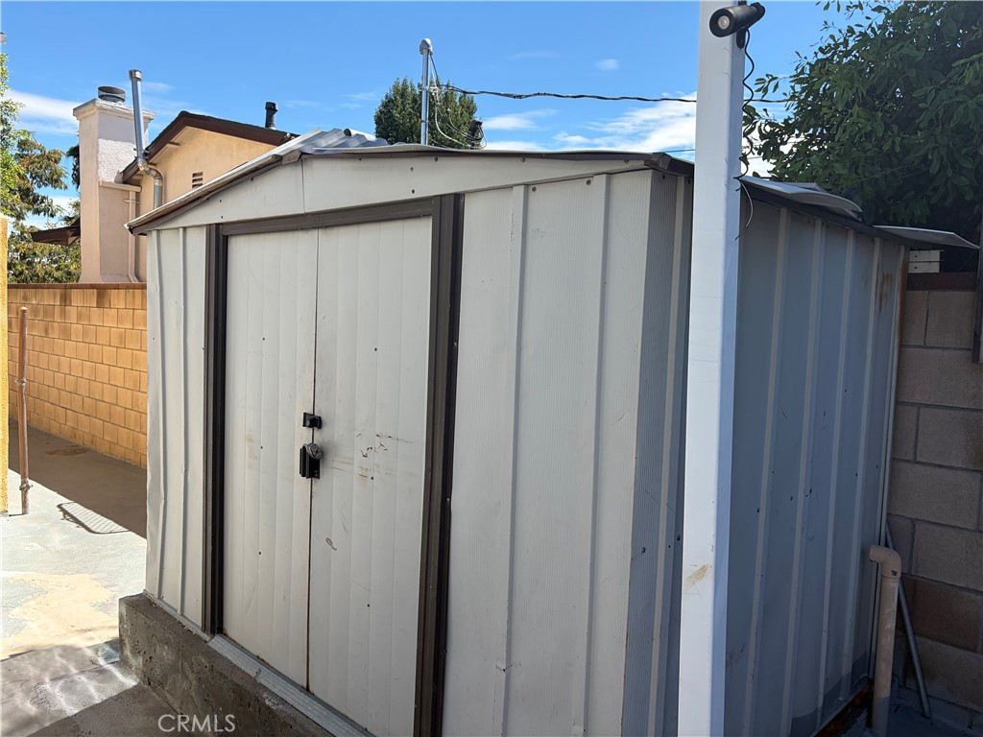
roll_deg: -2.4
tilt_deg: -3.1
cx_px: 492
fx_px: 738
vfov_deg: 53.1
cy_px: 368
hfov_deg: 67.3
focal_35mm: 26
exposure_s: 1/2283
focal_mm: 5.96
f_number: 1.6
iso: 50
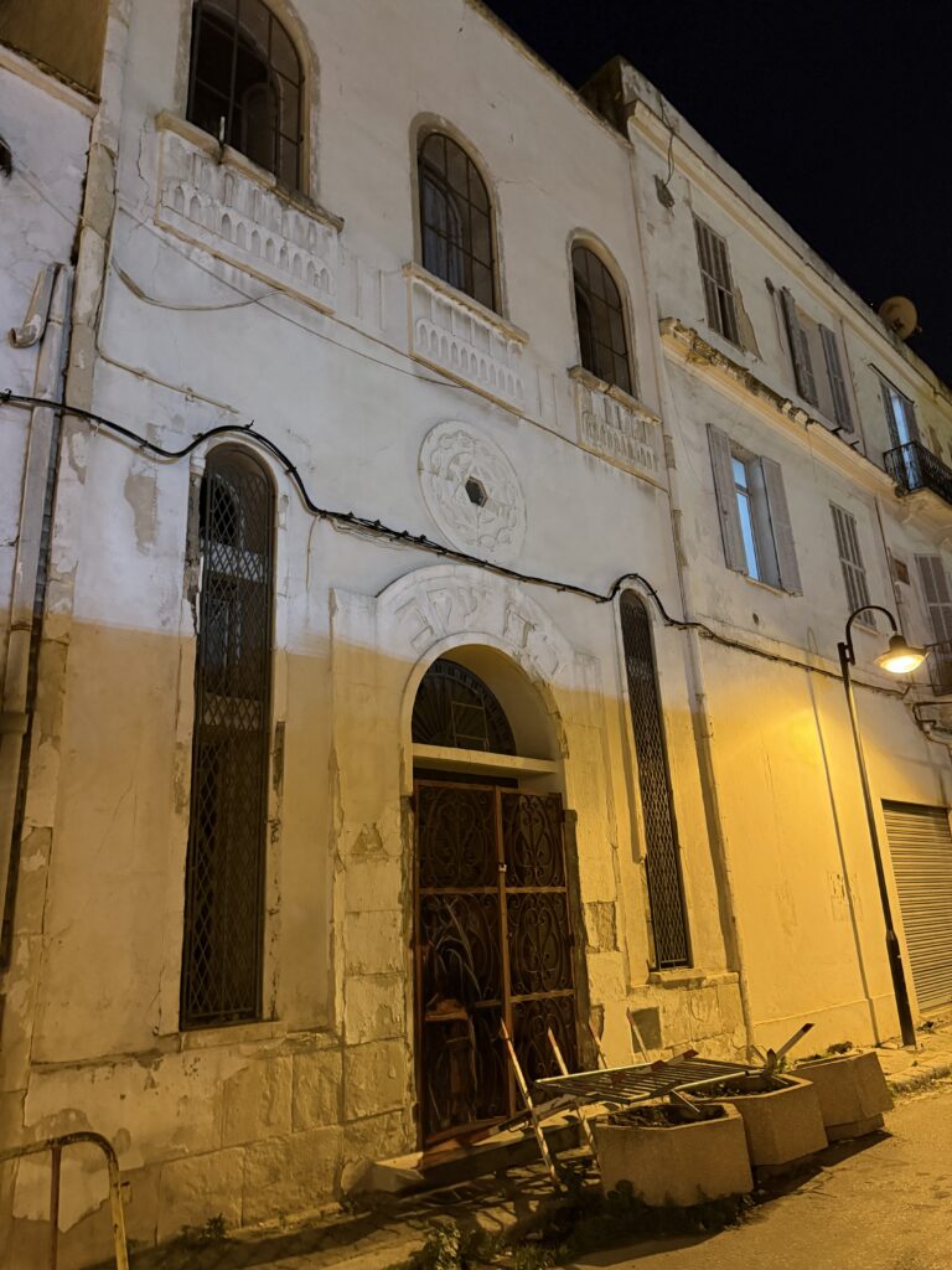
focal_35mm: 24
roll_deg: +2.4
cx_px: 476
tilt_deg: +18.6
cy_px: 635
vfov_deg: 71.6
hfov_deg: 56.8
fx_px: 880
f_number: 1.78
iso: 800
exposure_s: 1/33
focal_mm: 6.76
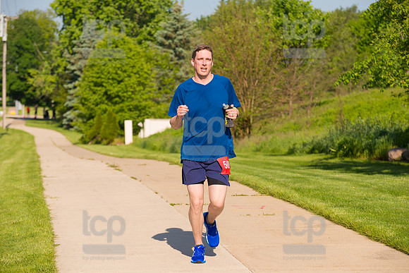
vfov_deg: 10.6
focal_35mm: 130
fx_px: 1477
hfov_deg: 15.8
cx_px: 204
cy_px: 136
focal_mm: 130
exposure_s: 1/2000
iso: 400
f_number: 5.6
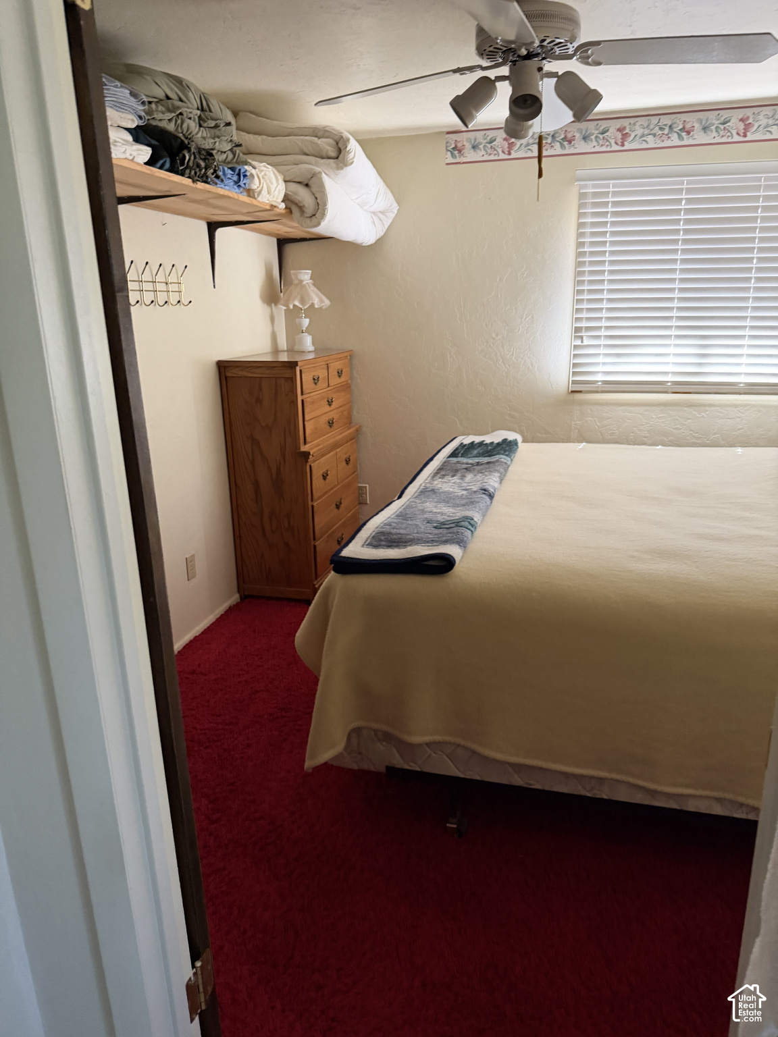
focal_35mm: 24
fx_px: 719
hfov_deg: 56.8
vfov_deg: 71.6
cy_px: 518
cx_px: 389
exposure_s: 1/60
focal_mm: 6.76
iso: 500
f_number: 1.78
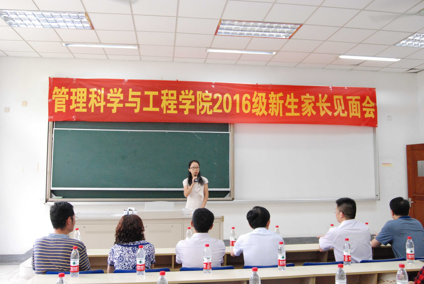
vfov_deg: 40.1
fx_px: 389
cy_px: 142
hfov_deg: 57.2
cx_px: 212
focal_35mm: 33
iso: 1600
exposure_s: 1/40
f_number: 6.3
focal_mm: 22
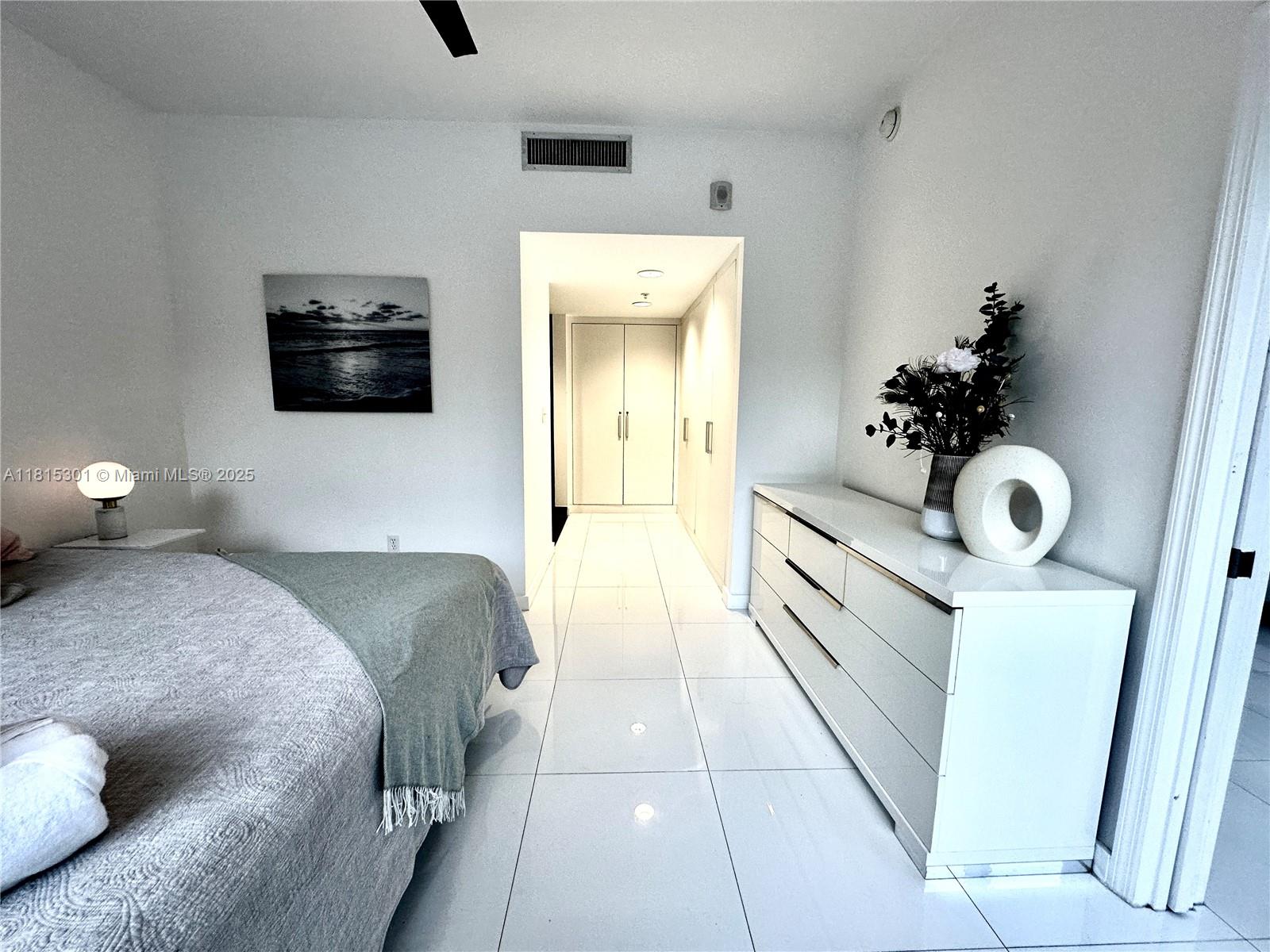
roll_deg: -0.1
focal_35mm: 14
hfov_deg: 102.1
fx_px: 514
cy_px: 476
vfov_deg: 85.7
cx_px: 635
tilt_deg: -8.0
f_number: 2.2
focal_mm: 2.22
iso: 125
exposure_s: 1/120
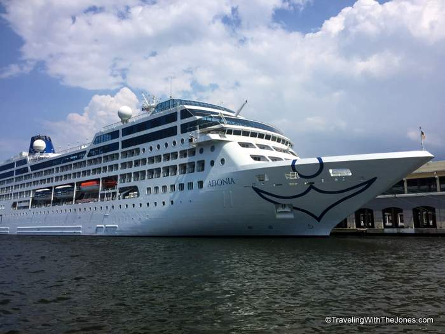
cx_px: 222
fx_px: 373
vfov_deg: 48.2
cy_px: 167
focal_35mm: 29
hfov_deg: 61.7
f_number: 2.2
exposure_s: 1/3597
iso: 32
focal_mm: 4.15
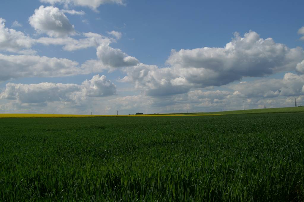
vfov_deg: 31.8
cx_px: 152
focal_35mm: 42
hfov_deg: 46.5
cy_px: 101
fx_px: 354
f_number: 4.5
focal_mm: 28
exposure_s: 1/800
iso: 100
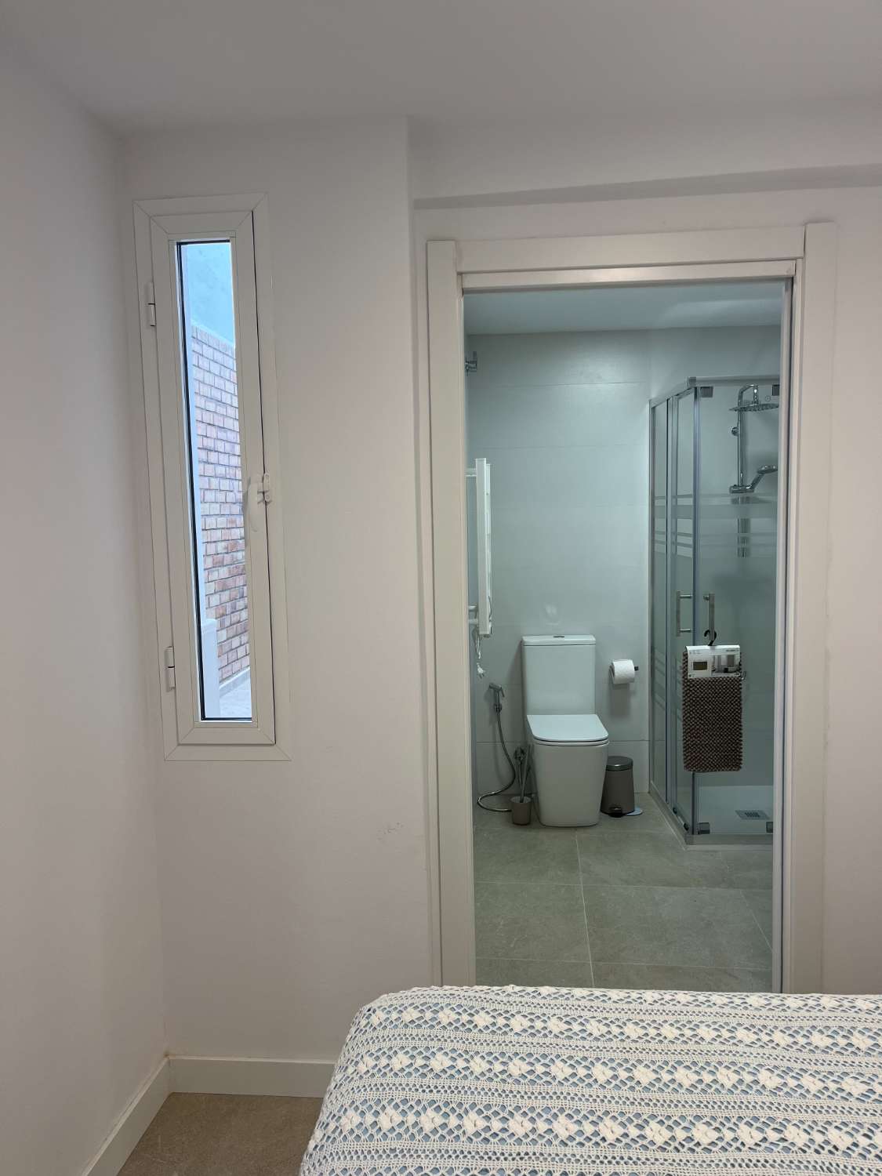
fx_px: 883
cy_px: 588
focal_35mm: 26
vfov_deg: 67.3
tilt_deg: -4.2
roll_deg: +1.6
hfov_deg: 53.1
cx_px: 441
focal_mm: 5.1
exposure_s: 1/100
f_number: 1.6
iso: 64
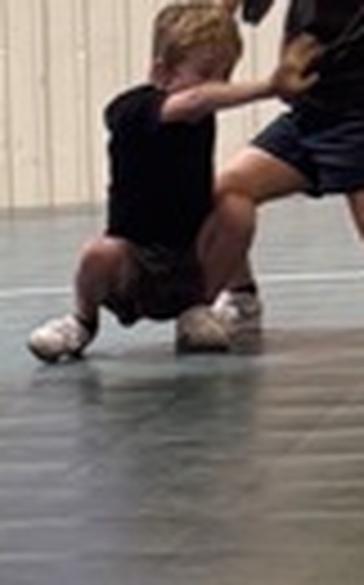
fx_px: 3197
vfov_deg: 10.3
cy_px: 603
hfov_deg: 6.1
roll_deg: +6.4
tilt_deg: -10.8
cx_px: -616
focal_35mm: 201
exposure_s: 1/60
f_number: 1.78
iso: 250
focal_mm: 6.76
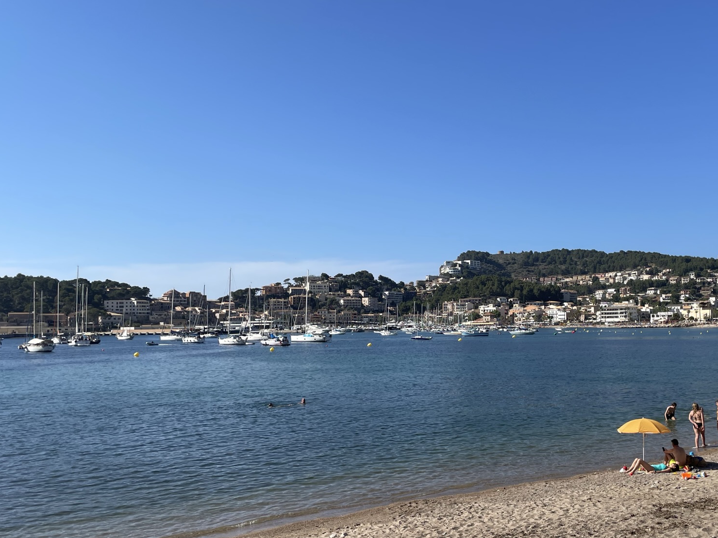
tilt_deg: +2.3
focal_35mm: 36
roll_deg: +0.4
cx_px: 472
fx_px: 747
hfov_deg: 50.5
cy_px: 303
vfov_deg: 39.6
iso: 32
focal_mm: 4.2
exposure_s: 1/4132
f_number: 1.6
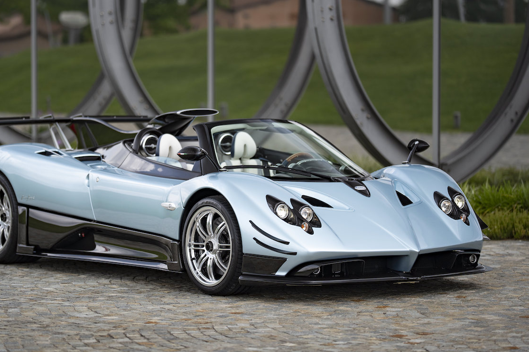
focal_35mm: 155
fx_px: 2277
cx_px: 234
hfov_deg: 13.2
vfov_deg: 8.9
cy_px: 164
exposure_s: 1/2500
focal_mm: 135
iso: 250
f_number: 1.8
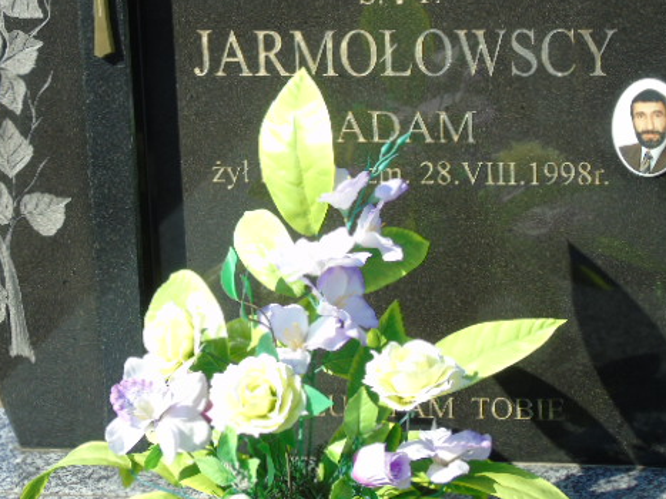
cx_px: 285
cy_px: 168
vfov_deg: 10.0
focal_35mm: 148
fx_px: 2847
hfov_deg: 13.3
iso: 80
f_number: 4.4
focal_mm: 19
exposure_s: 1/320
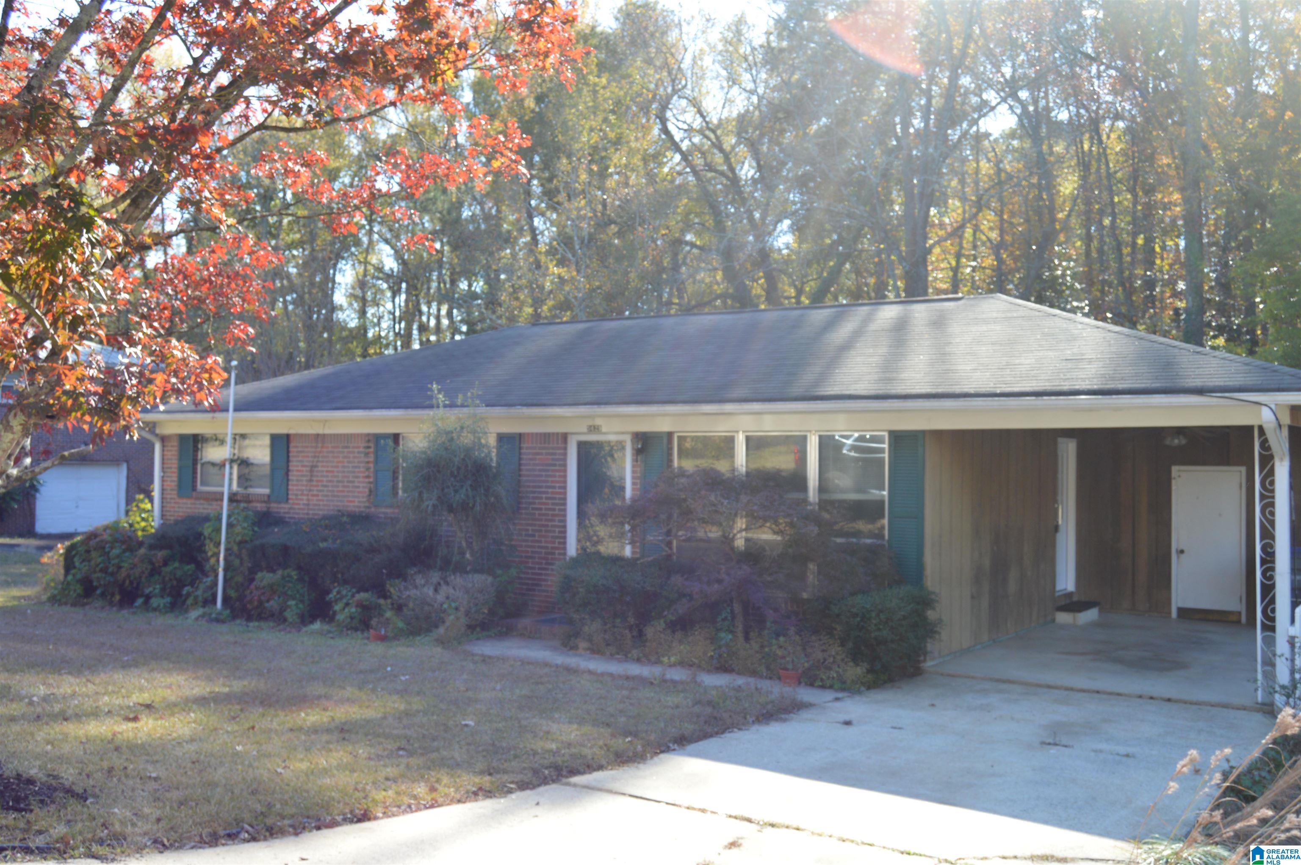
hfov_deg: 55.2
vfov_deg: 38.3
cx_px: 650
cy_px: 432
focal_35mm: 34
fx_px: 1246
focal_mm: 23
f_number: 5.6
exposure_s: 1/125
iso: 180
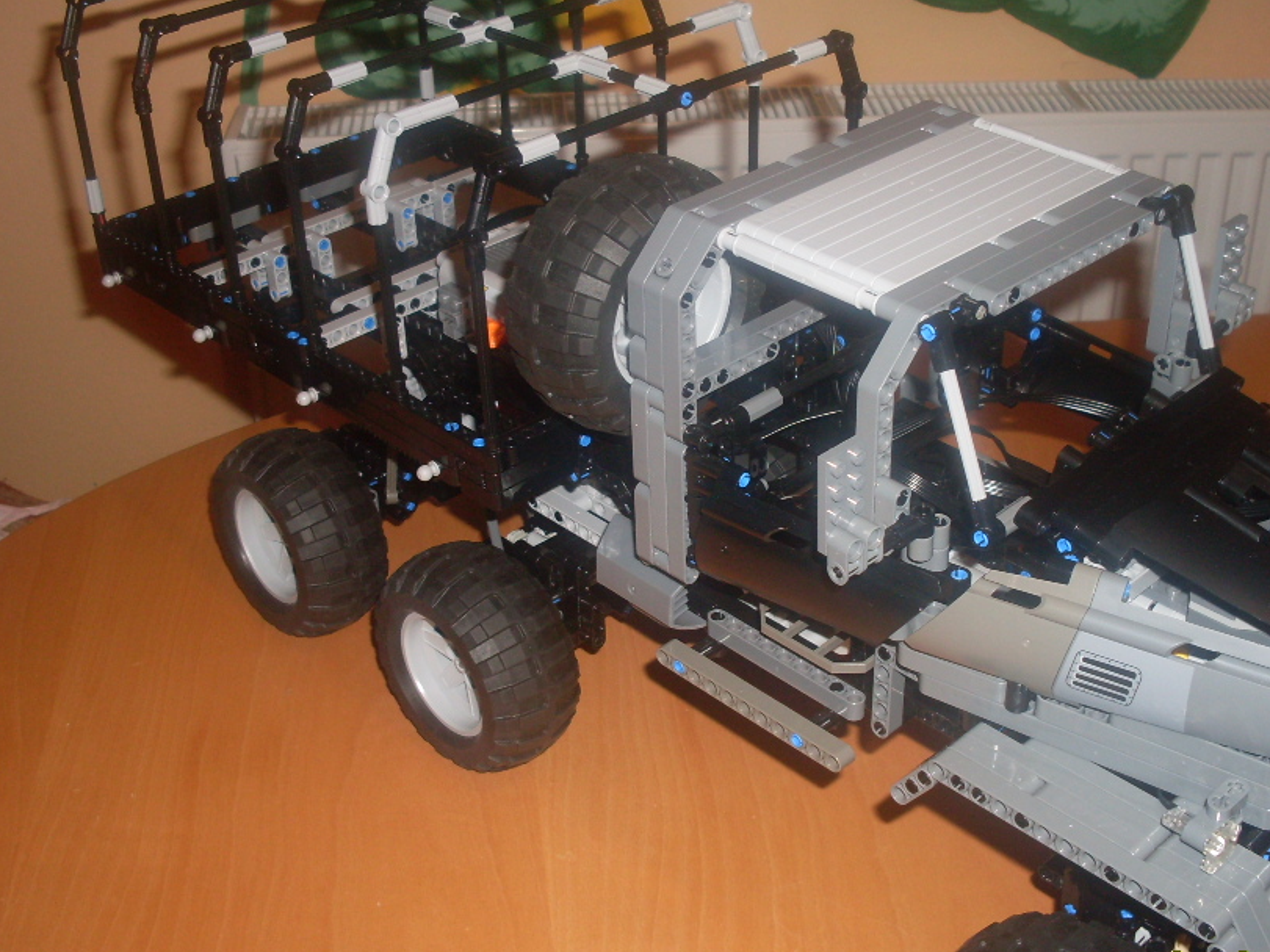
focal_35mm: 48
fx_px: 1761
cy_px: 485
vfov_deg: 30.3
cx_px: 719
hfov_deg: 39.6
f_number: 2.8
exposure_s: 1/45
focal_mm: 6.3
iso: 100
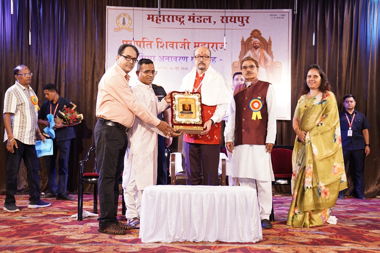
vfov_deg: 29.2
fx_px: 486
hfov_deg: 42.7
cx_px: 190
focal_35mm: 46
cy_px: 126
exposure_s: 1/200
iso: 800
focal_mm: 46
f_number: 2.8
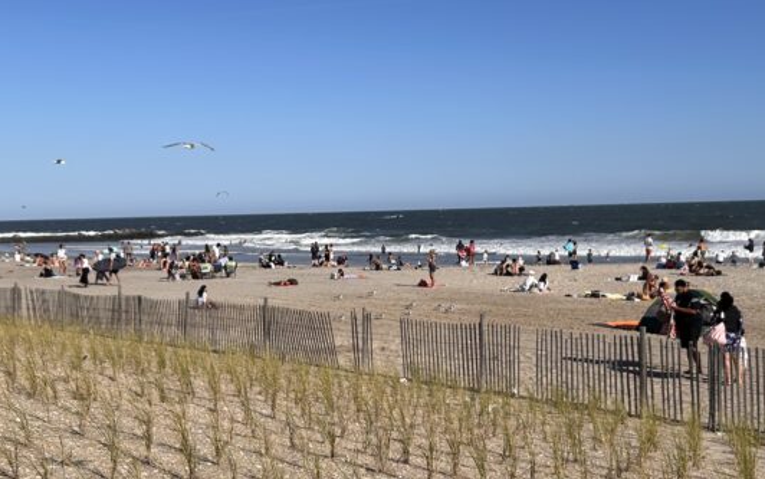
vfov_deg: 24.4
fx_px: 1105
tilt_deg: -2.1
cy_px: 227
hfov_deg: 38.2
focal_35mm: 53
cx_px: 388
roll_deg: +1.5
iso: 50
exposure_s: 1/6579
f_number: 1.5
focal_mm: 5.7
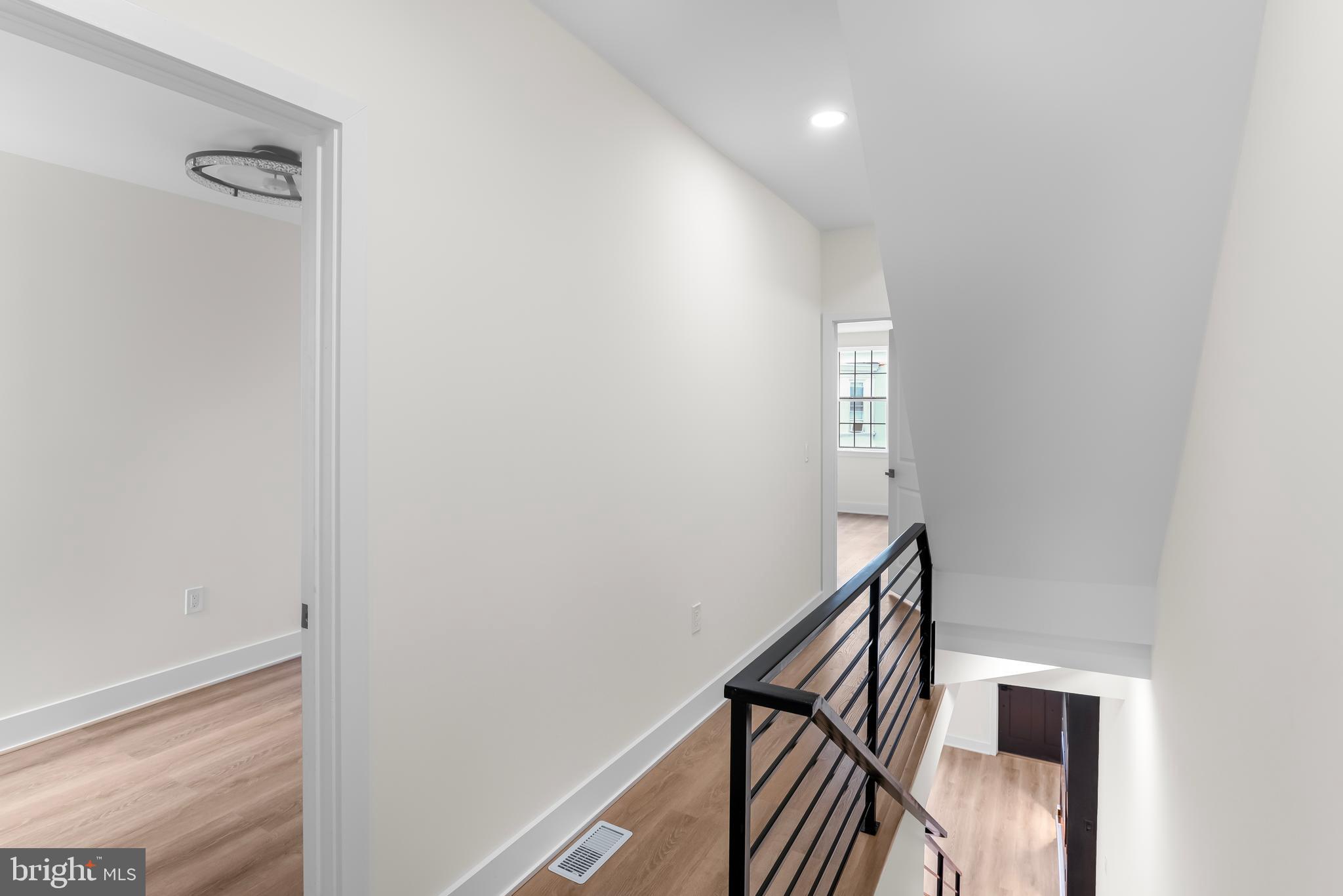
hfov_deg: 90.0
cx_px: 672
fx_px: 672
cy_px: 448
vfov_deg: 67.4
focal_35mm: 18
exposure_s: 1/5
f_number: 8
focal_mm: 18
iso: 100
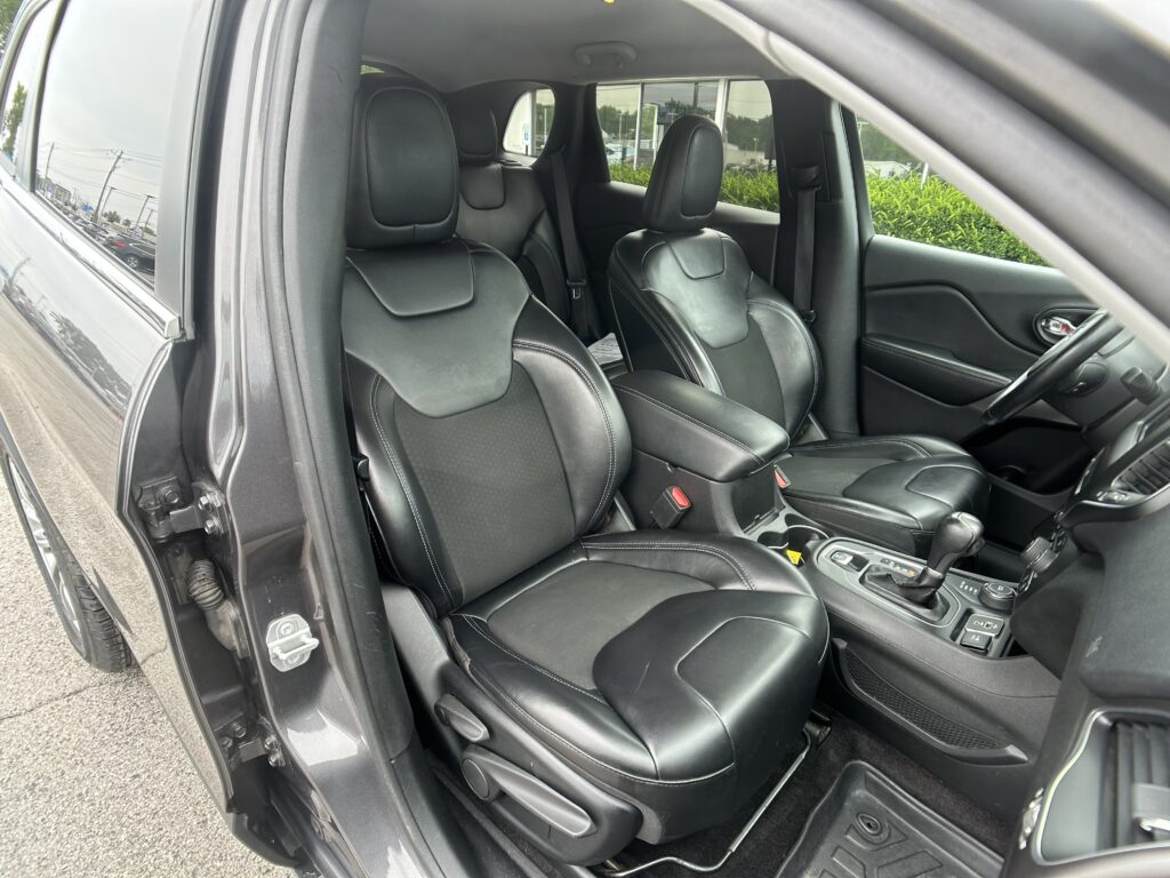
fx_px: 879
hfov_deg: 67.3
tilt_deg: -24.4
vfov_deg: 53.1
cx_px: 585
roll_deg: -1.7
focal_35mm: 26
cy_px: 439
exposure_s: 1/135
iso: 64
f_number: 1.5
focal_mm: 5.7
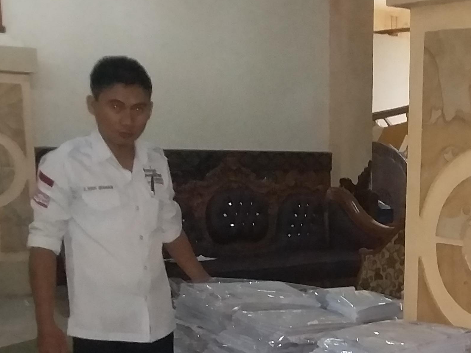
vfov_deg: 22.3
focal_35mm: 64
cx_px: 388
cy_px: 327
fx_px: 871
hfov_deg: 29.5
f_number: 2.2
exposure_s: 1/20
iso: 320
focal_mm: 3.3
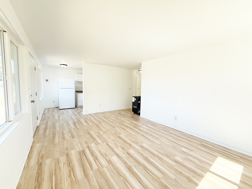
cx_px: 126
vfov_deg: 85.7
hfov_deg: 102.1
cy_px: 94
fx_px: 102
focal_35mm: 14
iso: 50
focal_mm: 2.22
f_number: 2.2
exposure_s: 1/99
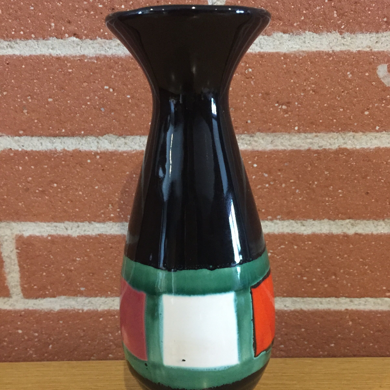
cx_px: 199
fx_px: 446
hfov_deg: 47.2
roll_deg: +0.7
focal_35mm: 35
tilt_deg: -18.0
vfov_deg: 46.9
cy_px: 240
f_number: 2.2
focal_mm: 4.15
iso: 400
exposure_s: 1/17
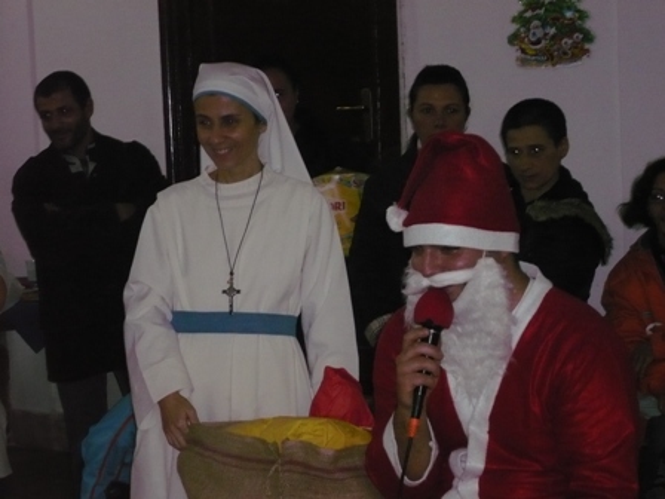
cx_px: 332
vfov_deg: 15.2
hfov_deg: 20.2
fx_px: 1863
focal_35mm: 97
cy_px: 250
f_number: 4.8
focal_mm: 16.1
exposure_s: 1/30
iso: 320
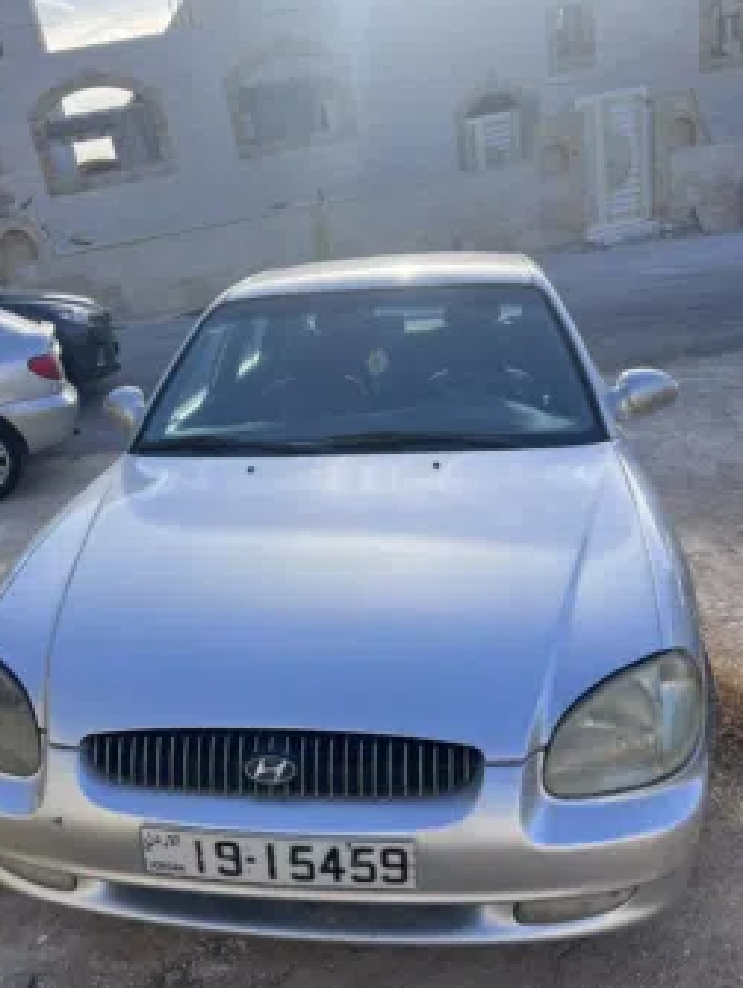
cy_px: 560
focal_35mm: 31
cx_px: 315
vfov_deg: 58.1
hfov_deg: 45.4
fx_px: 885
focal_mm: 5.7
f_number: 1.5
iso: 50
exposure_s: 1/1972
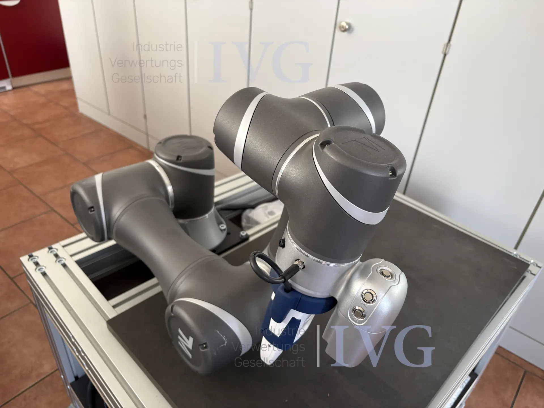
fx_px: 409
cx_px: 272
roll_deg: -4.7
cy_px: 204
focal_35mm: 26
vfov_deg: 53.1
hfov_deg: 67.3
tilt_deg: -34.0
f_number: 1.6
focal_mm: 5.96
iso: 125
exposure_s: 1/77
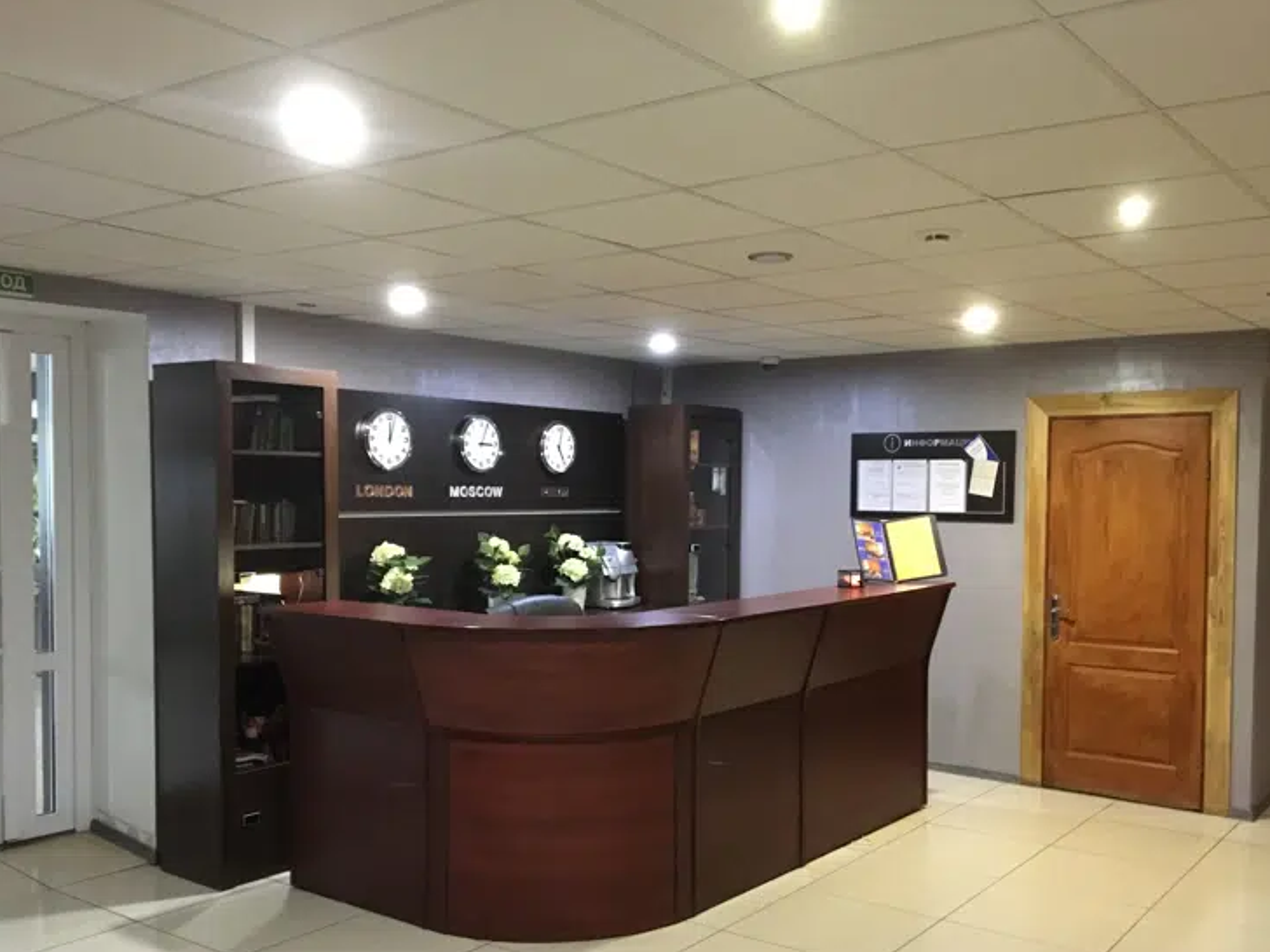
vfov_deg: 41.7
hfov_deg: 53.9
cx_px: 671
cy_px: 551
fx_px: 1247
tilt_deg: -2.6
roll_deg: -0.4
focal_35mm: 34
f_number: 2.2
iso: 320
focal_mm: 4.15
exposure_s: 1/17
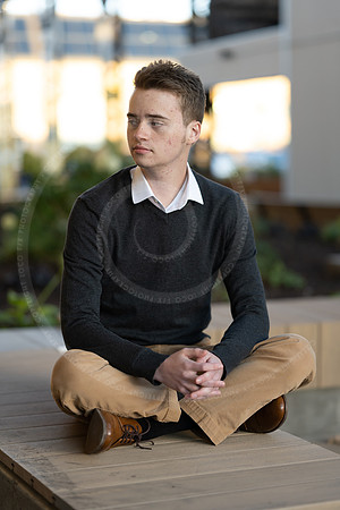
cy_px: 255
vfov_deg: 23.9
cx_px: 170
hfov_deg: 16.1
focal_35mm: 85
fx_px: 1204
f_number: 1.8
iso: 200
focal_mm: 85
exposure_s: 1/320
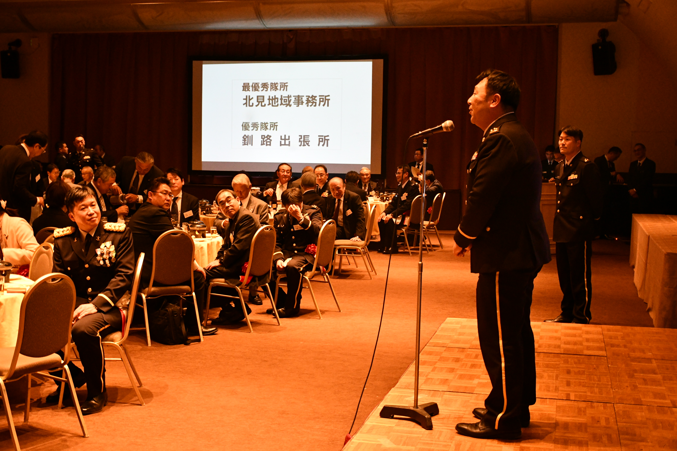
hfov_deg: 41.1
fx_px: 903
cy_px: 226
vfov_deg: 28.1
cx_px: 338
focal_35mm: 48
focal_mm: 32
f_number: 4
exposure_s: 1/60
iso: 3200
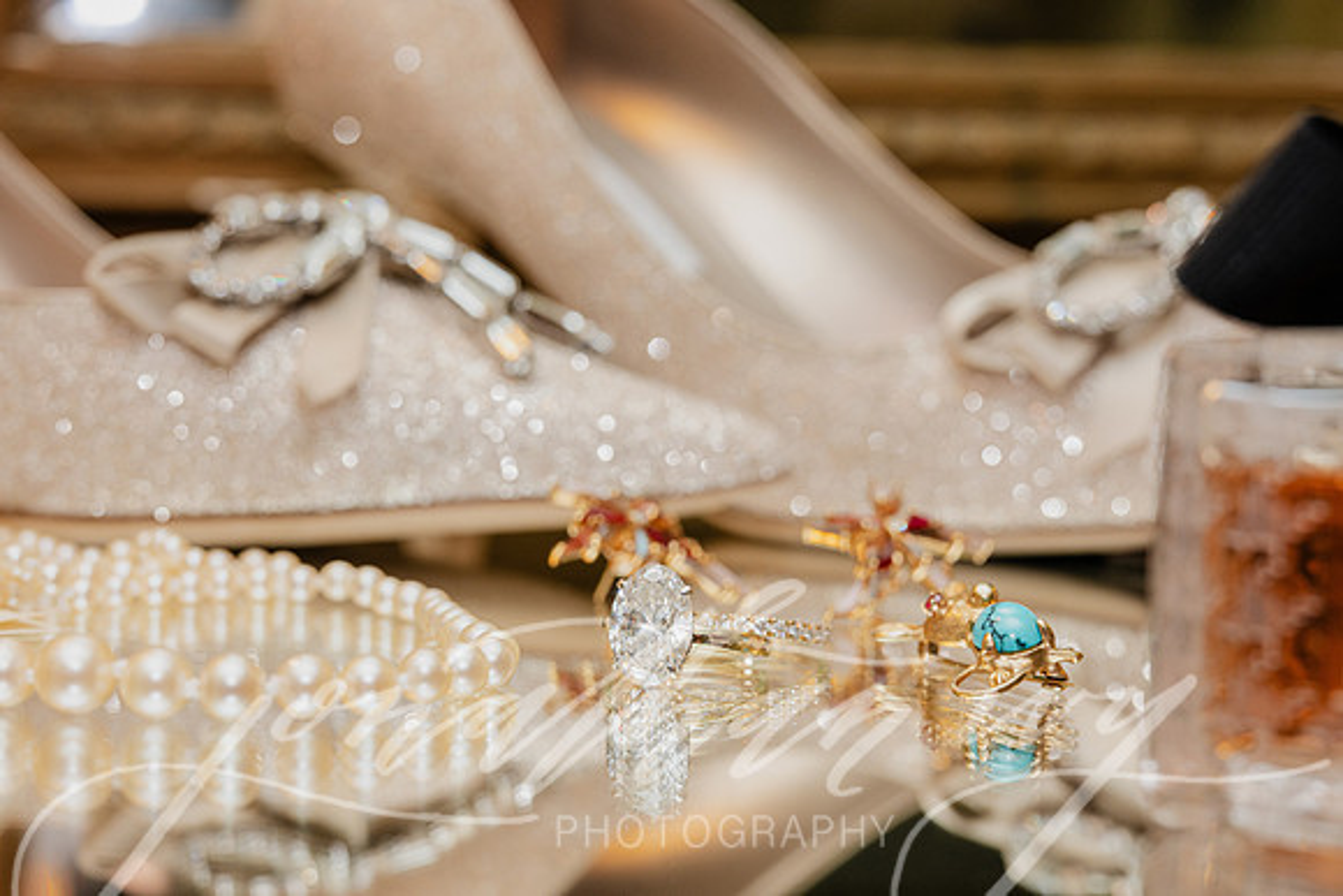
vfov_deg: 27.0
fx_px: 1866
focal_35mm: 50
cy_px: 448
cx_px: 672
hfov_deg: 39.6
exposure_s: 1/160
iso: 500
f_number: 7.1
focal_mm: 50
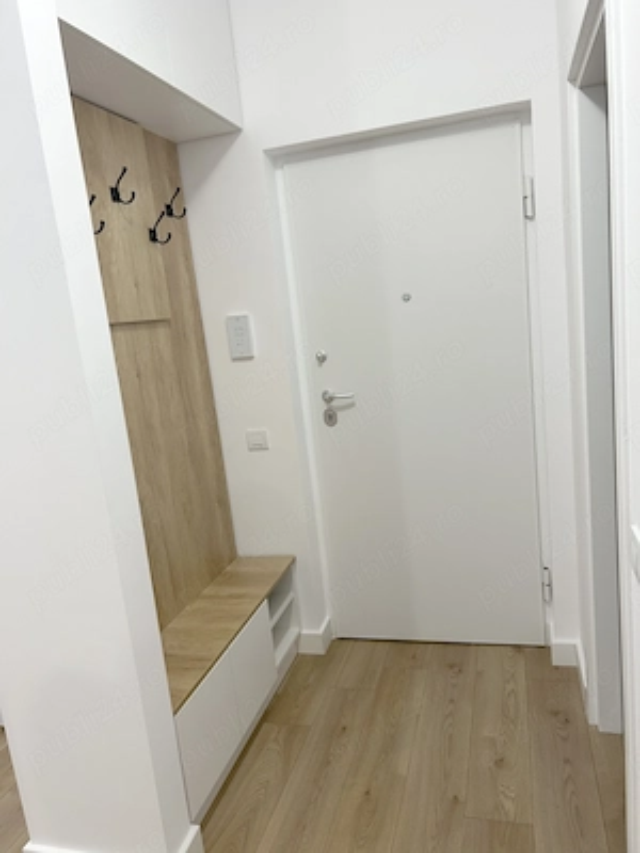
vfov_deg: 67.3
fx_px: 641
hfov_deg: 53.1
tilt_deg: -9.8
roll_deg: +6.1
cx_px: 320
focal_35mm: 26
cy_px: 426
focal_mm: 5.7
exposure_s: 1/100
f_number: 1.5
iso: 125
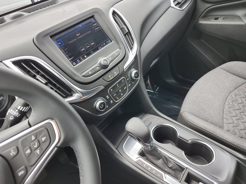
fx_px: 163
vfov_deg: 58.9
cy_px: 92
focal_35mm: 23
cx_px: 123
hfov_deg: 73.9
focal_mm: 5.54
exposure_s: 1/180
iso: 64
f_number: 1.8
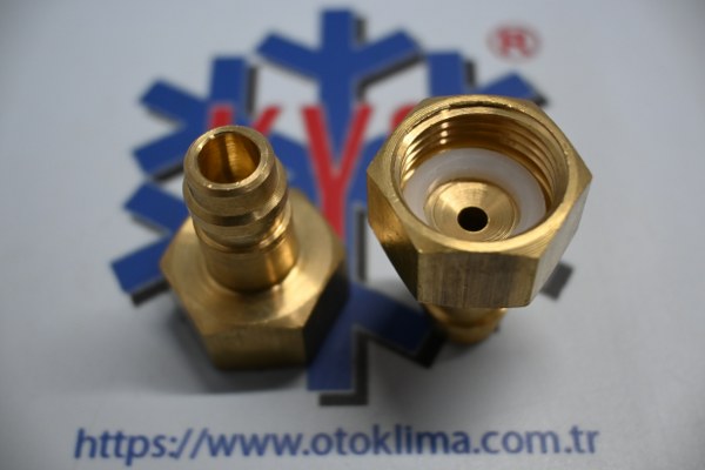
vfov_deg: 29.9
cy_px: 235
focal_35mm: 45
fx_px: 881
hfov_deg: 43.6
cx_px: 352
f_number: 4.8
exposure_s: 1/125
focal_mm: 30
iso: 720
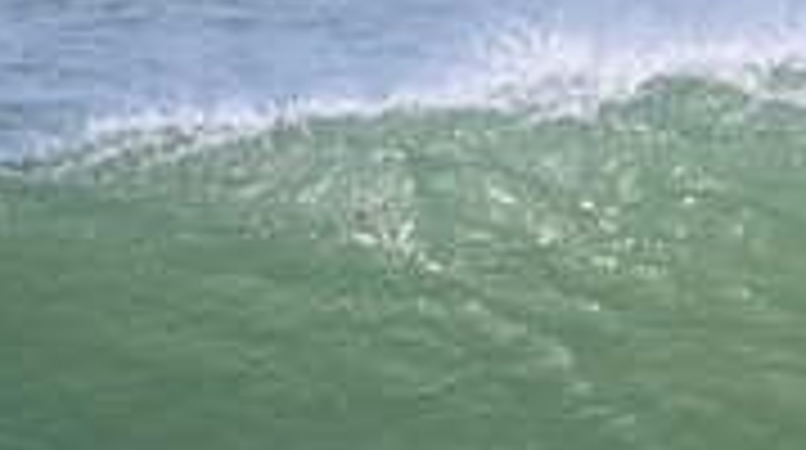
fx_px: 58100
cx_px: 896
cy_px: 605
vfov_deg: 0.4
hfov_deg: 0.8
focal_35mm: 2723
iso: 1600
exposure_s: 1/2000
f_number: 11
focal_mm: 800
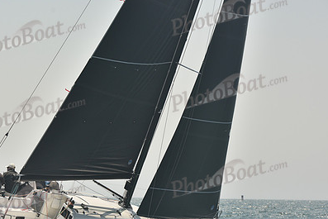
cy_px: 145
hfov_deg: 10.8
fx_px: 1732
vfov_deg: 7.2
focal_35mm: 190
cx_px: 129
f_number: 7.1
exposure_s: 1/640
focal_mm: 130
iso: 250
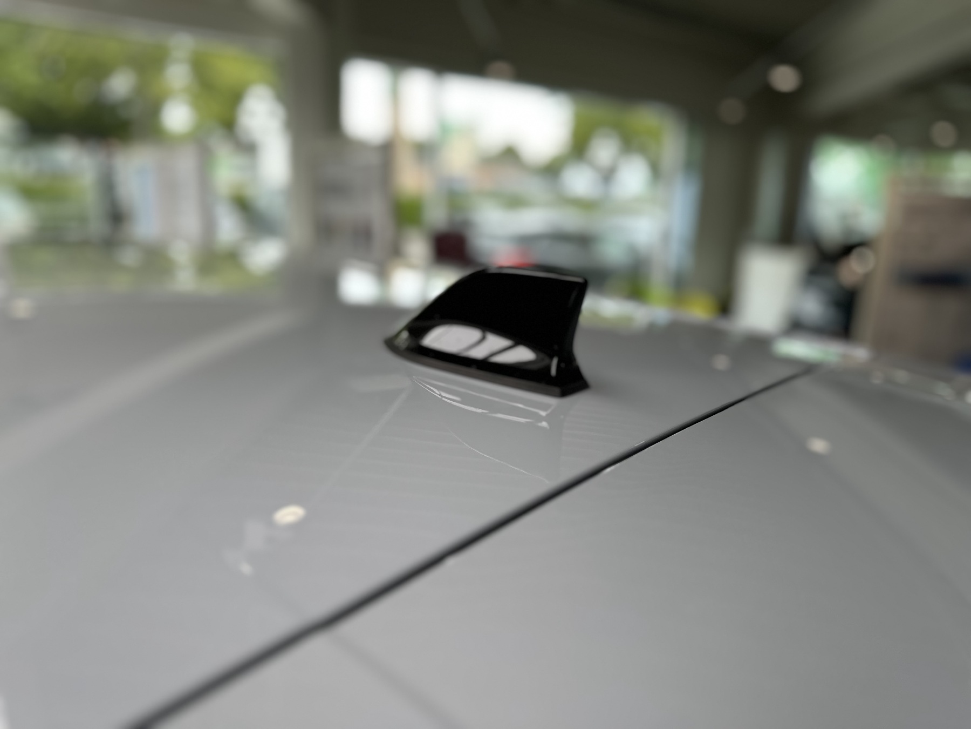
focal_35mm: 24
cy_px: 364
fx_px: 673
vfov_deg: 56.8
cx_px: 486
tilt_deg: -10.9
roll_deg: -0.9
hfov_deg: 71.6
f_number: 1.78
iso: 64
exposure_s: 1/167
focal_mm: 6.86
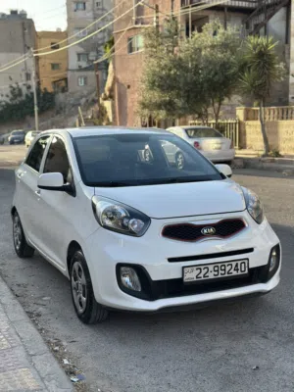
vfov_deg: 39.7
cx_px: 147
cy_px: 196
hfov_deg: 30.3
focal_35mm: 48
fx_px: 544
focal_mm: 6.86
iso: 80
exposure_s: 1/1030
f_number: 1.78
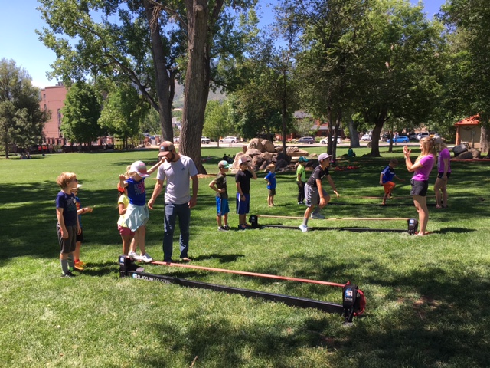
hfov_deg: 61.7
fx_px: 411
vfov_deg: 48.2
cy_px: 184
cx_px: 245
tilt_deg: -6.7
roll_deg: +0.0
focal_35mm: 29
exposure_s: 1/487
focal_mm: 4.15
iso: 25
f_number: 2.2
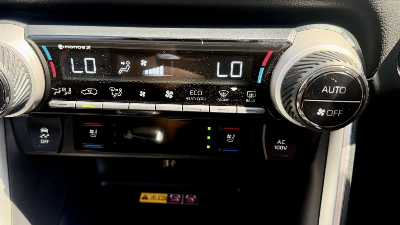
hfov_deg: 64.1
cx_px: 175
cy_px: 120
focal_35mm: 30
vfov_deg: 38.9
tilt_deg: -36.0
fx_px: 318
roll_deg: -1.1
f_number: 1.78
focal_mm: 6.76
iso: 200
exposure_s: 1/206
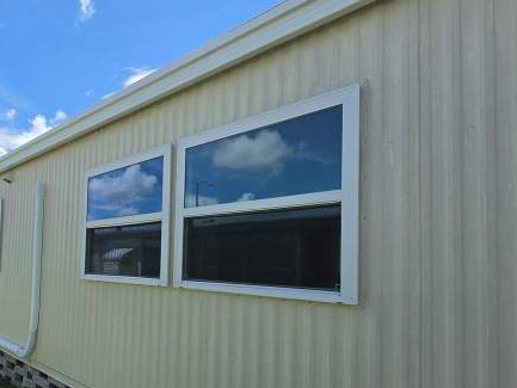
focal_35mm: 24
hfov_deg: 68.5
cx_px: 152
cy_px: 253
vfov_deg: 55.8
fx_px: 359
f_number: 1.9
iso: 32
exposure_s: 1/2128
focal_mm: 2.2
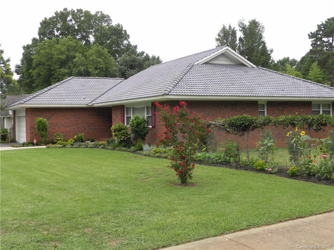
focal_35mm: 41
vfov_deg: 35.1
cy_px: 125
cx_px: 167
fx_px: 396
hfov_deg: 45.8
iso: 80
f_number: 3.2
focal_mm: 7.3
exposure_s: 1/125
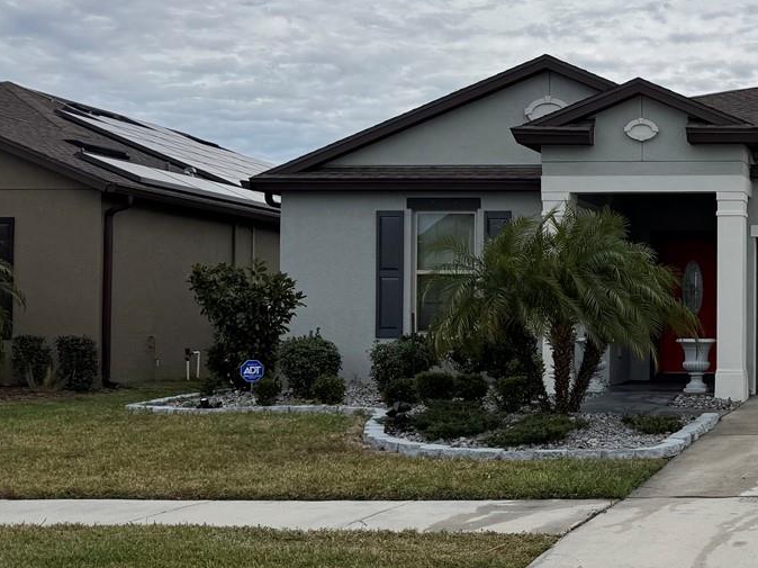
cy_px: 298
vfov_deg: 25.6
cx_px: 884
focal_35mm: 57
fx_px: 1248
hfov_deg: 29.6
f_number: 1.78
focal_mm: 6.76
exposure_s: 1/5814
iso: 80
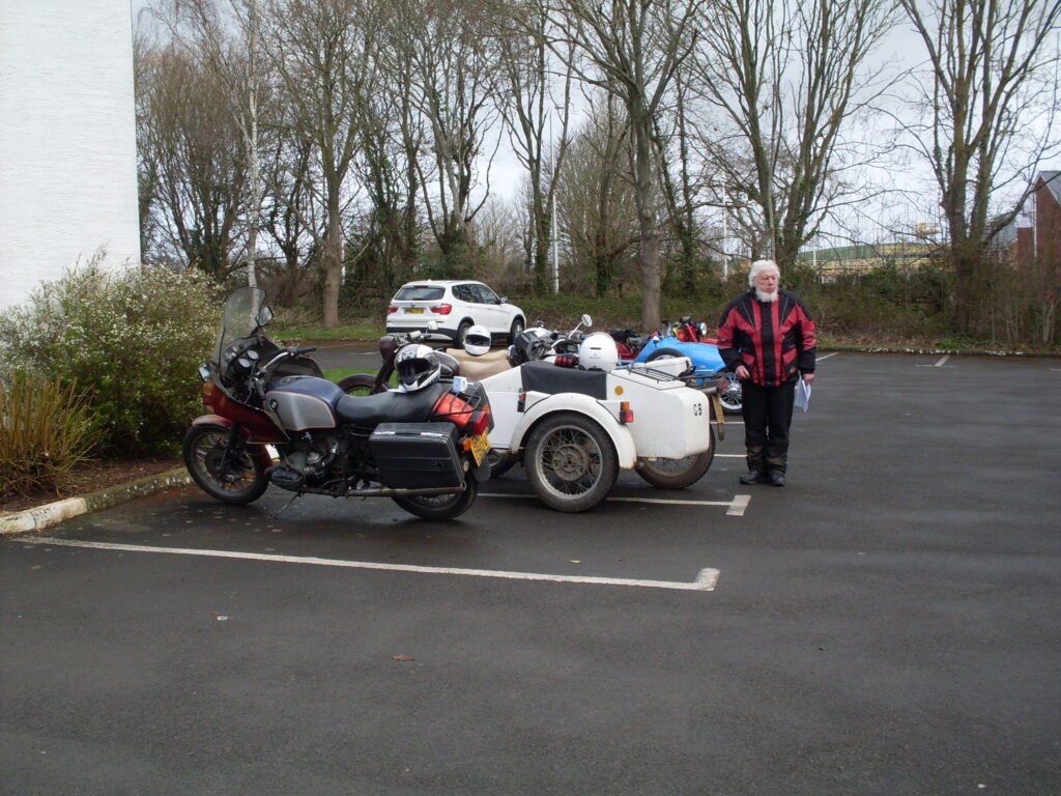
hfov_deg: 49.0
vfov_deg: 37.7
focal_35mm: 38
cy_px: 398
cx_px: 530
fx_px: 1165
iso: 80
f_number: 8.4
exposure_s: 1/90
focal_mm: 6.3
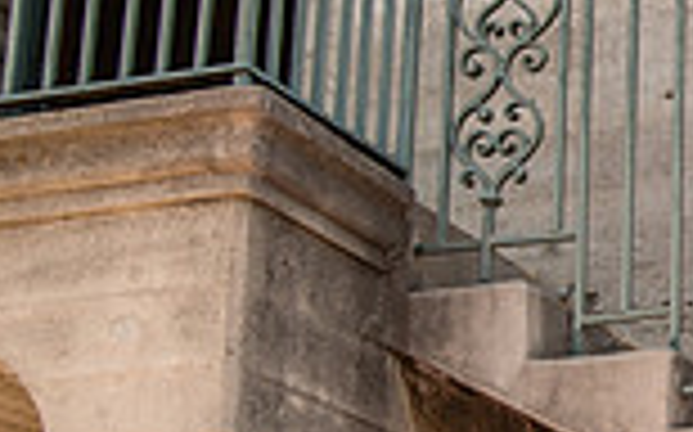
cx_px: 1210
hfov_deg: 14.8
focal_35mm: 125
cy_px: 248
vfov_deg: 10.5
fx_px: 2359
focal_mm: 28
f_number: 4
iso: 100
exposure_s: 1/320
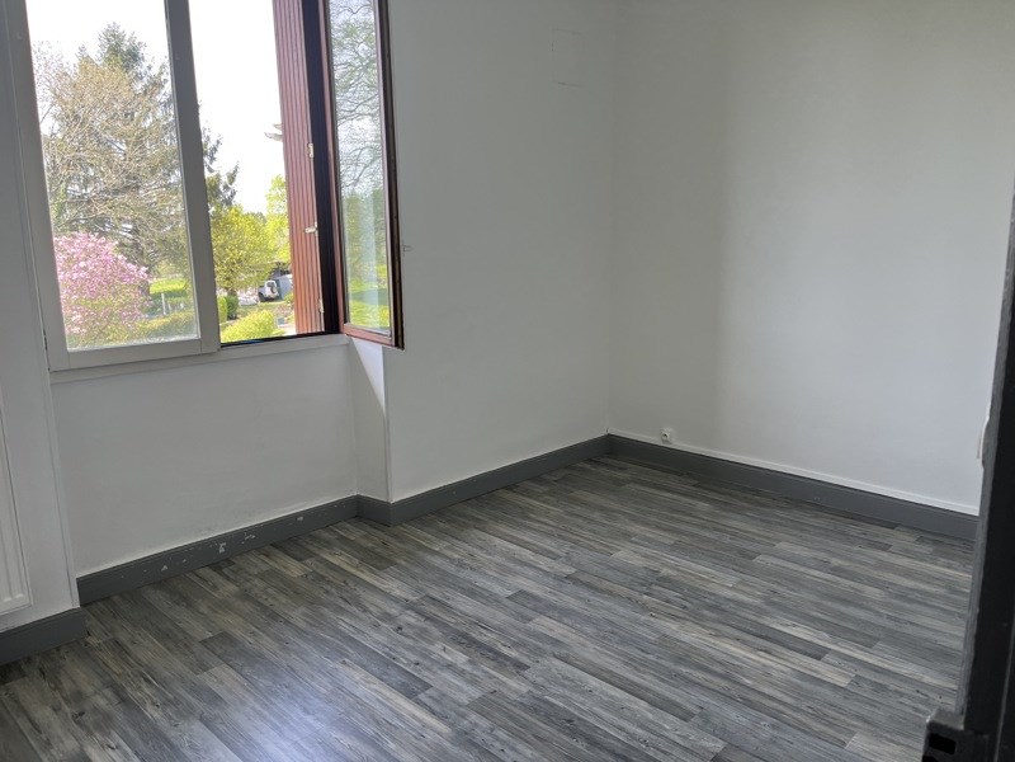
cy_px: 381
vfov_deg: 53.1
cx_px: 508
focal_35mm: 26
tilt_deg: -11.4
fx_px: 762
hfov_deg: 67.3
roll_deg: +0.7
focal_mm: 5.1
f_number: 1.6
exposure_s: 1/176
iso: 50
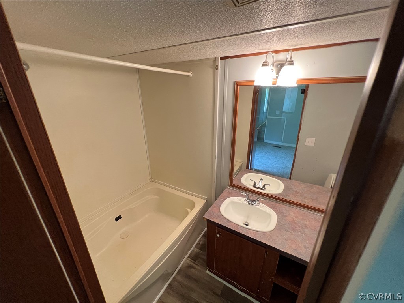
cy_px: 152
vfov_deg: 89.9
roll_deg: -0.2
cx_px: 202
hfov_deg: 106.2
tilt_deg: -20.5
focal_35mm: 13
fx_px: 152
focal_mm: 1.57
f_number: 1.8
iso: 160
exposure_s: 1/60
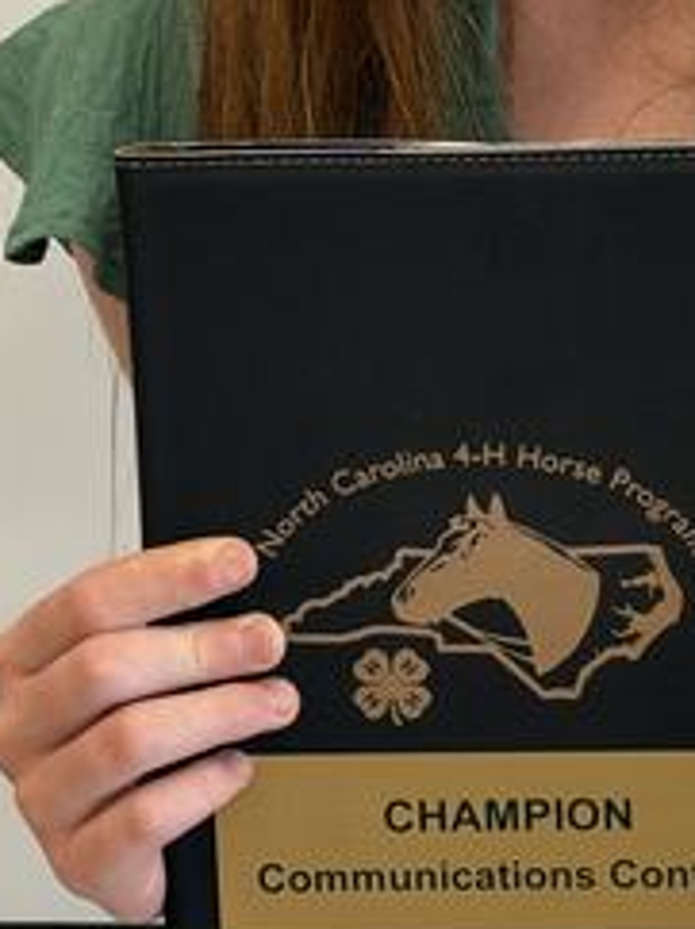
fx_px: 3728
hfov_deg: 10.5
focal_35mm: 139
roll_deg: +1.0
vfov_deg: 14.1
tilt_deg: -13.7
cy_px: 104
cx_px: 755
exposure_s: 1/60
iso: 100
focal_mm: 6.76
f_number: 1.78
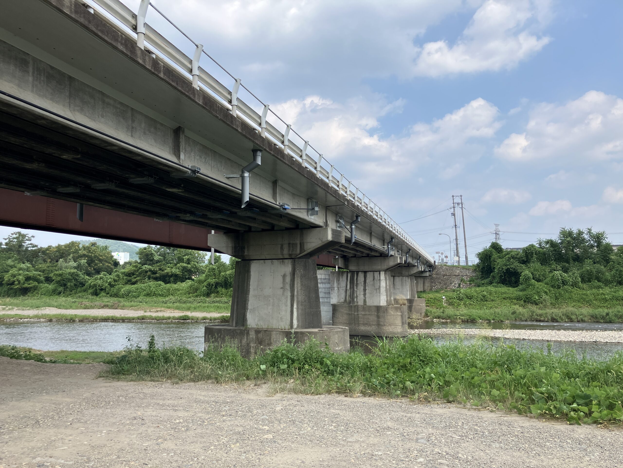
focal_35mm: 28
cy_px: 234
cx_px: 312
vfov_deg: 49.7
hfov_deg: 63.4
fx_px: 504
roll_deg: +0.6
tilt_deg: +6.3
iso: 32
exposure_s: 1/1736
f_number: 1.8
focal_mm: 3.99
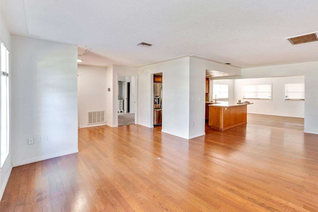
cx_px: 193
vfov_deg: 70.2
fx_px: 150
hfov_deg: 91.9
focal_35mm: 17
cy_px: 94
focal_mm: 14
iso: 100
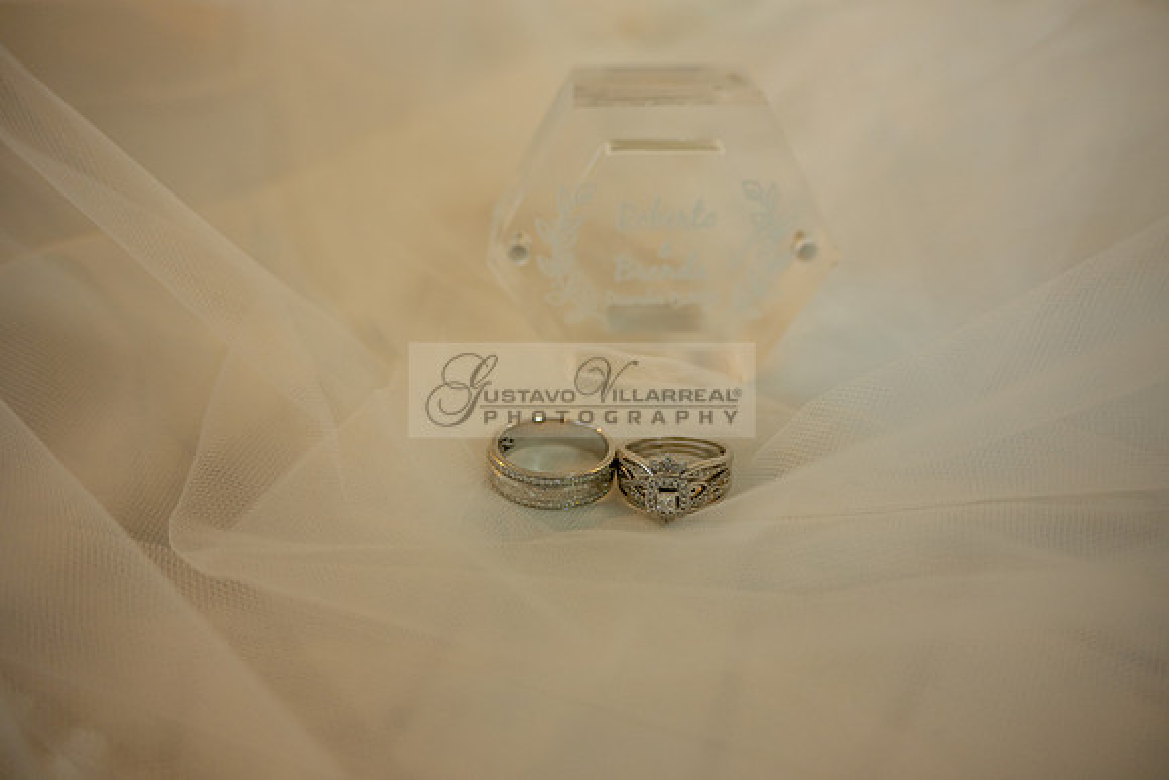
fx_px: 909
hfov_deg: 65.5
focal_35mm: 28
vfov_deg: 46.4
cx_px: 584
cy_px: 390
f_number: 4
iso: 400
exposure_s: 1/80
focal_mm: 28
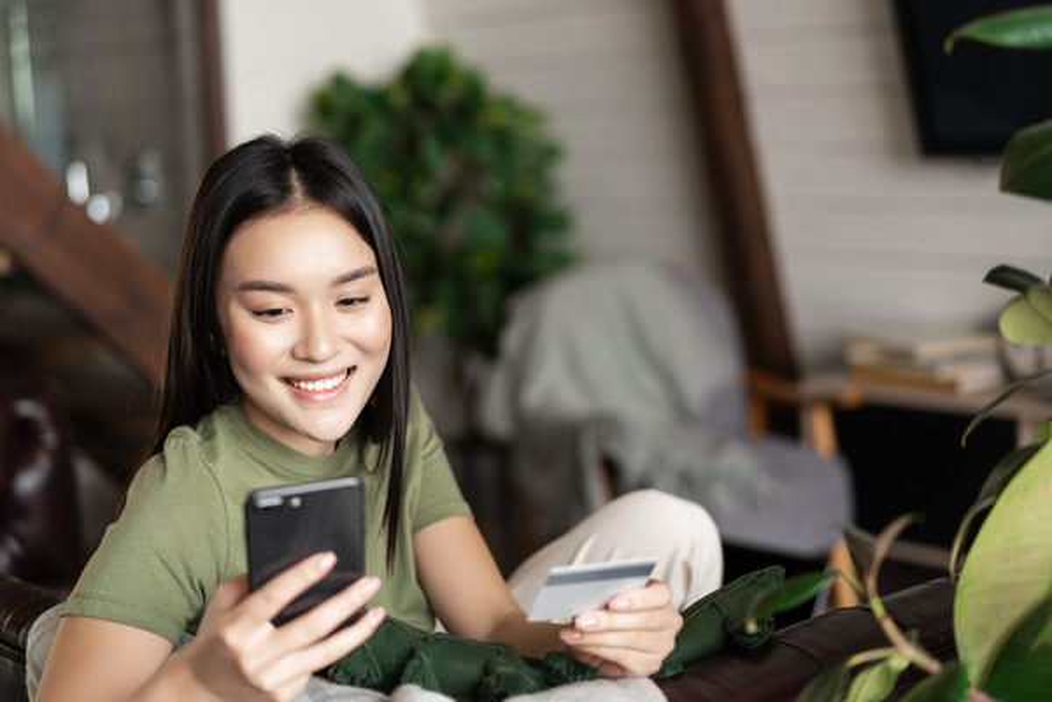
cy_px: 351
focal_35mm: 55
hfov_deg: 36.2
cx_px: 526
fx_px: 1607
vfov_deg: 24.6
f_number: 2
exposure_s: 1/160
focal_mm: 55
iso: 400
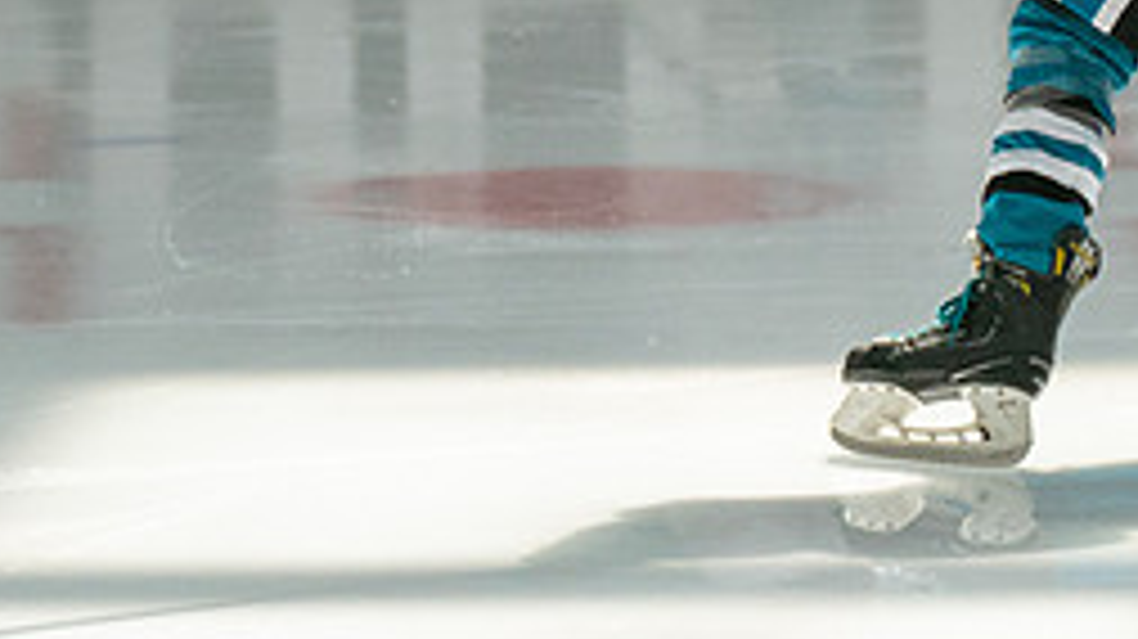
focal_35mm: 556
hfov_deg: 3.9
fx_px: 16769
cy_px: -131
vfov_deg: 2.2
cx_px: 982
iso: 1600
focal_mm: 132
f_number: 2.8
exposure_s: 1/6400
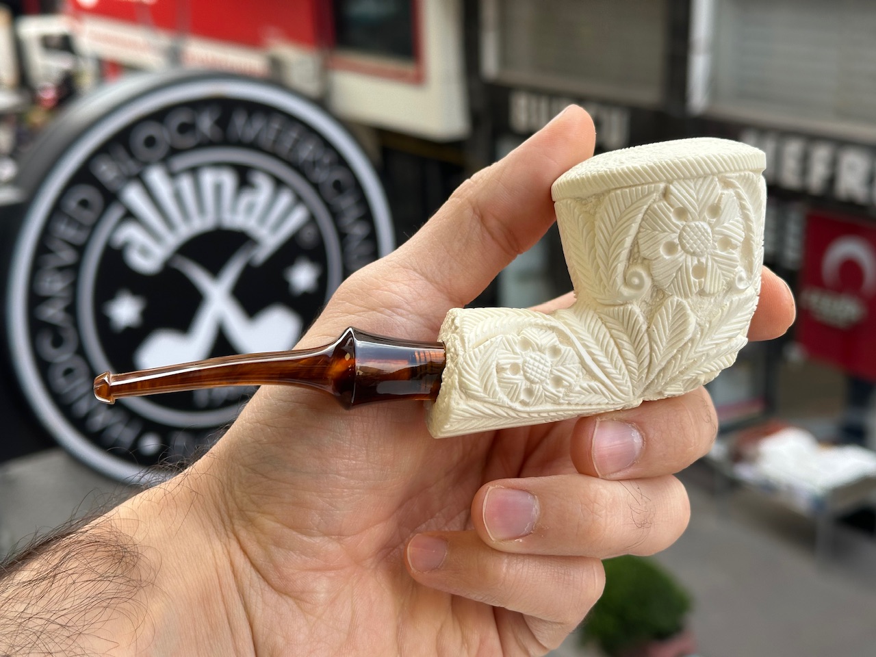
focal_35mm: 48
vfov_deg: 30.3
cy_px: 328
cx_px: 438
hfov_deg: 39.7
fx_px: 1215
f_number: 1.78
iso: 64
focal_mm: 6.86
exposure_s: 1/291
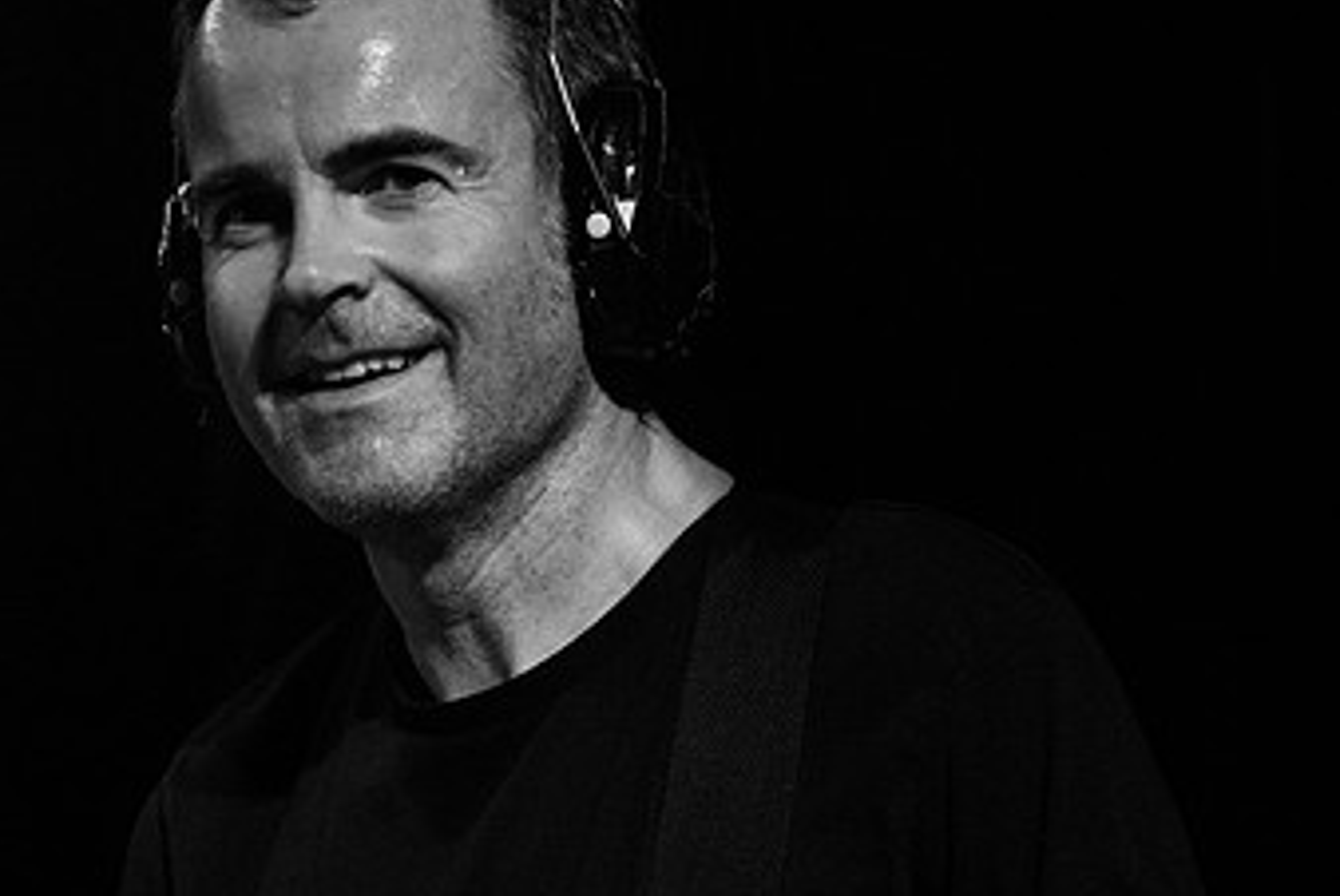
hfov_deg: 13.9
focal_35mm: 147
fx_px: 5476
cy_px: 478
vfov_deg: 9.4
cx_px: 274
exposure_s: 1/100
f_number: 3.2
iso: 2500
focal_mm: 80
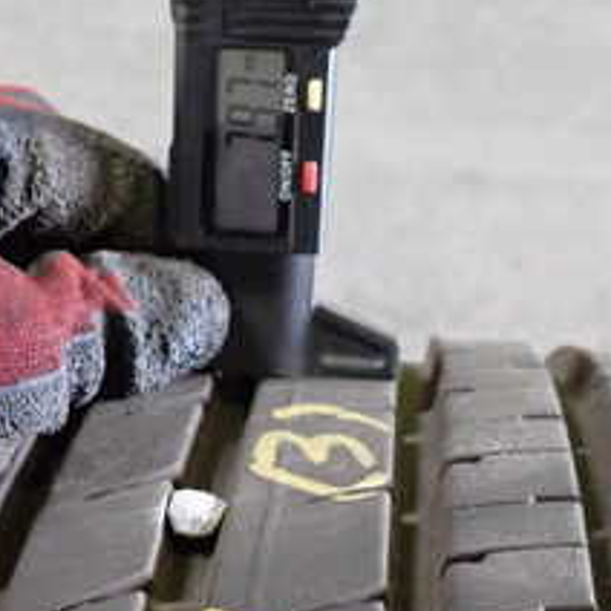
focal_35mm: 75
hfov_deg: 23.0
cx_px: 233
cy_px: 533
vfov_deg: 22.6
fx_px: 1498
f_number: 2.3
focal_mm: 5.4
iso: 400
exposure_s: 1/30
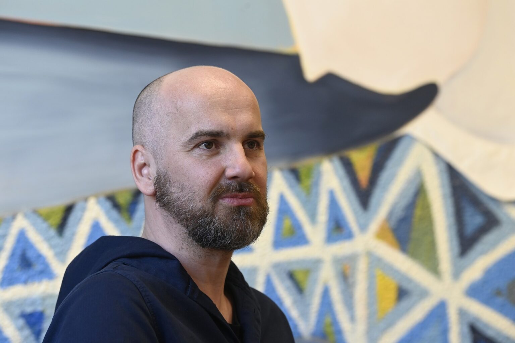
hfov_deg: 16.8
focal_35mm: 122
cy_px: 172
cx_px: 258
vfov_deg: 11.2
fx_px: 1745
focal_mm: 122
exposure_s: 1/250
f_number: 5
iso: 2000
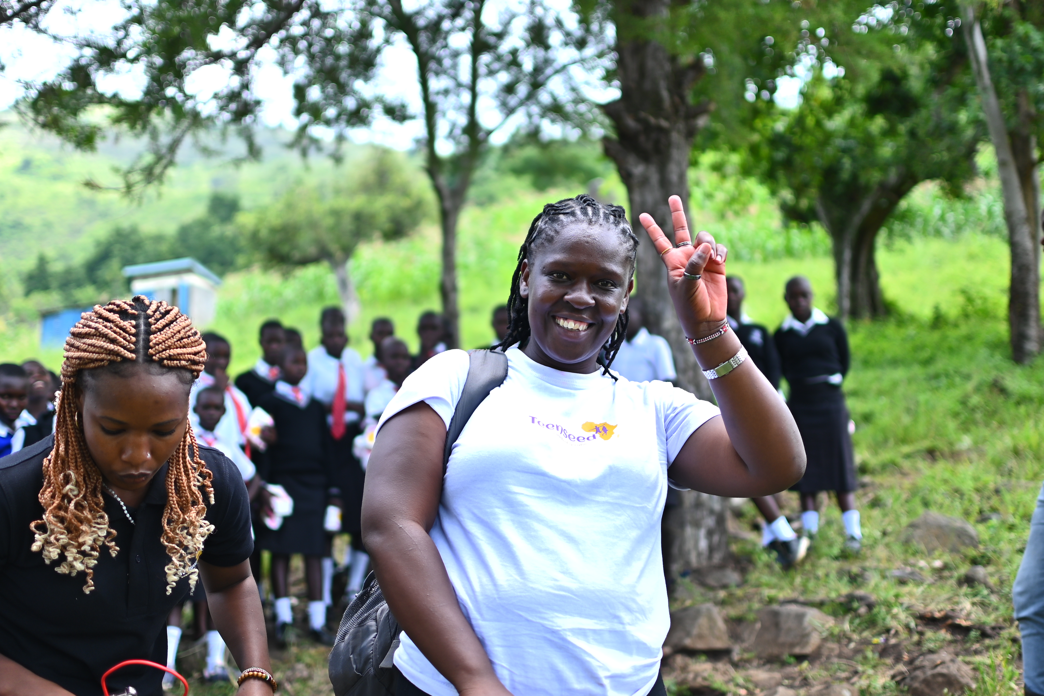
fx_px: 1508
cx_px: 522
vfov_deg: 26.0
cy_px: 348
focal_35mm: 52
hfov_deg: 38.2
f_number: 1.8
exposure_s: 1/500
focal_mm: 35
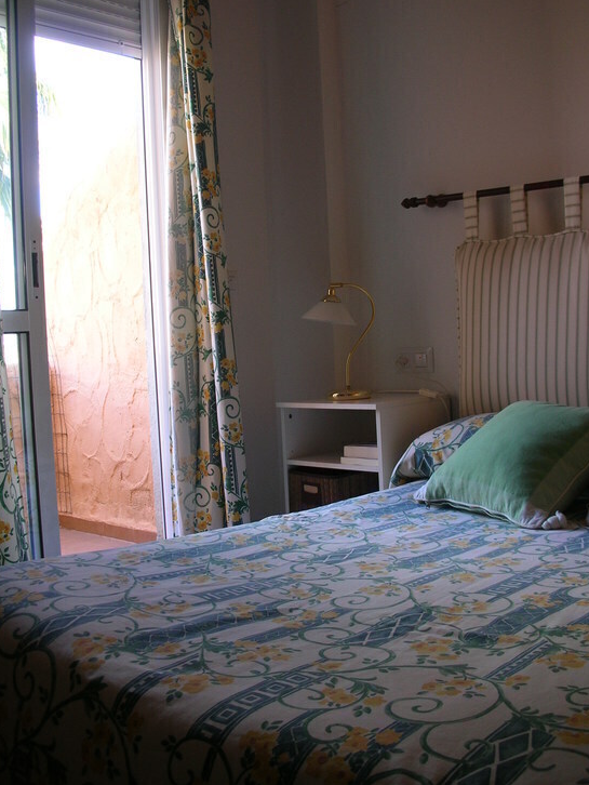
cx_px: 281
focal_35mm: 37
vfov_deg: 50.1
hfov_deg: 38.7
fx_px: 839
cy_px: 389
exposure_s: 1/33.1
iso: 50
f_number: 3
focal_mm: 5.8
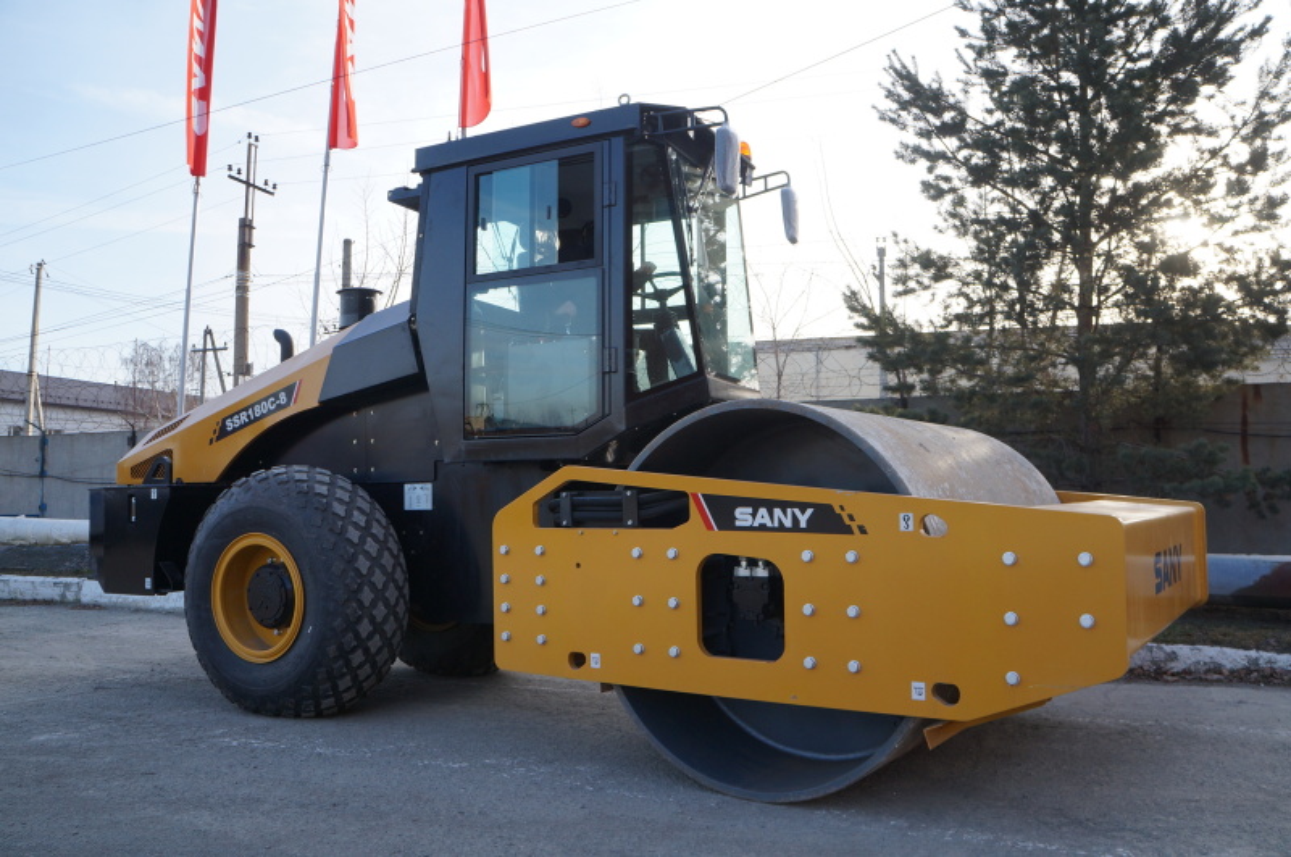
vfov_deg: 47.8
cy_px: 428
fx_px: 967
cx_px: 646
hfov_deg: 67.5
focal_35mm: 27
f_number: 5.6
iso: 200
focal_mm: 18
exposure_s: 1/320
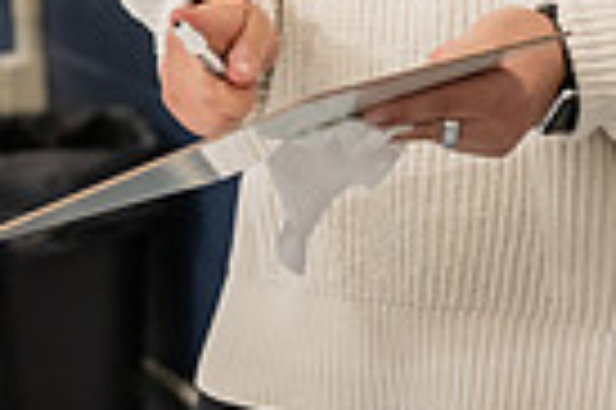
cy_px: -349
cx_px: 207
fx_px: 3982
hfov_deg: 8.8
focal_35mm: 233
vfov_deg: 5.8
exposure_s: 1/200
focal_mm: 55
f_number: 3.2
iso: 1250
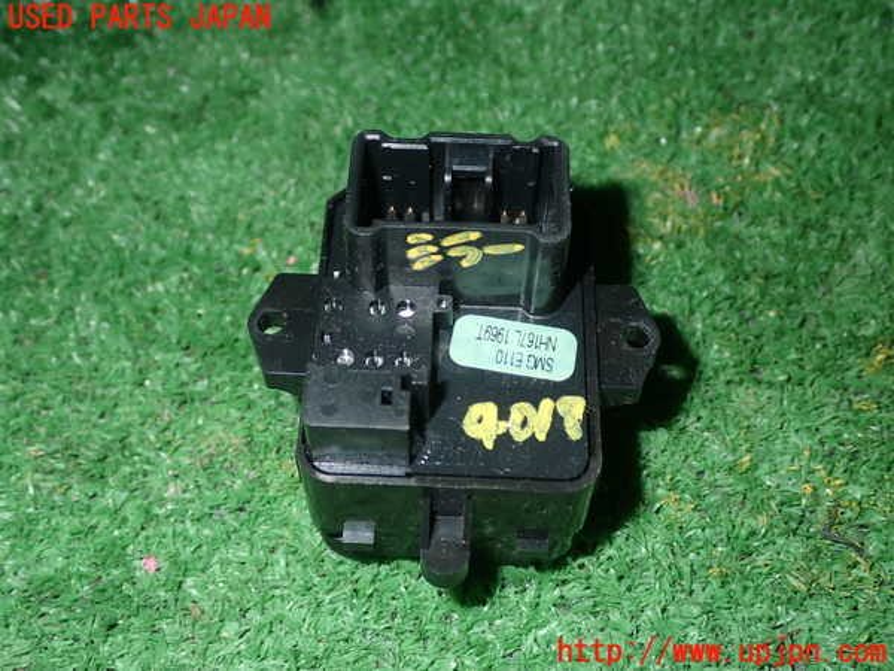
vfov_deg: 32.9
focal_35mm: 44
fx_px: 1136
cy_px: 336
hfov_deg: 42.9
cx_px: 447
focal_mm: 7.84
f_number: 9
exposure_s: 1/40
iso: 200
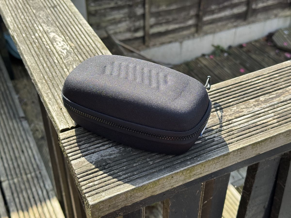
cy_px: 109
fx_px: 404
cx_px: 146
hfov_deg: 39.7
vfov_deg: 30.3
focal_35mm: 48
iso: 64
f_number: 1.78
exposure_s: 1/1076
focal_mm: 6.76
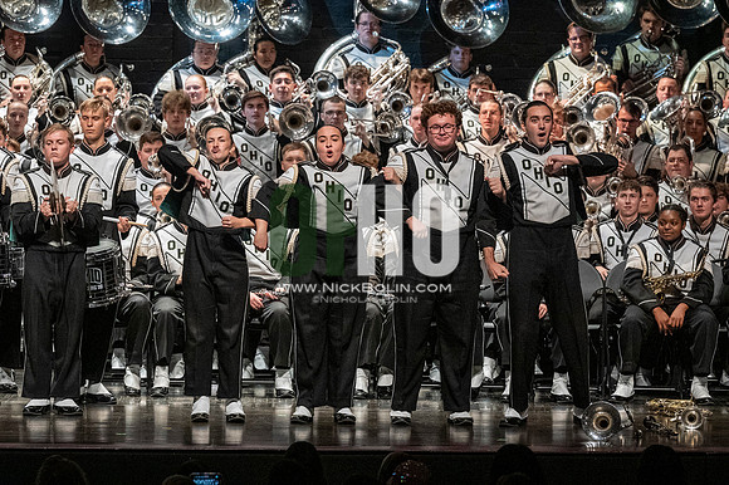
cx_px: 364
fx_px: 4553
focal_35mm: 225
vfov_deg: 6.1
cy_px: 242
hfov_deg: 9.2
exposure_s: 1/500
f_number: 4
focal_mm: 150
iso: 4000
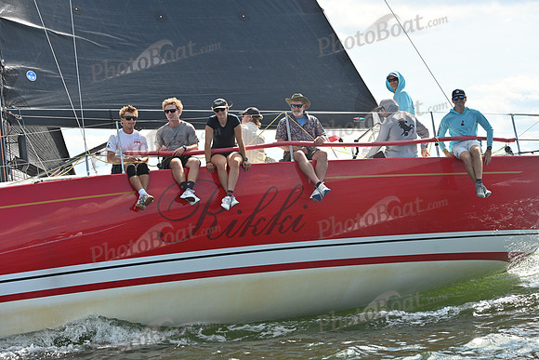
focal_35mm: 70
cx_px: 270
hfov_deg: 28.8
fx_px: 1048
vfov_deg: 19.5
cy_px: 180
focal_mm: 70
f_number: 7.1
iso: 250
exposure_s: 1/1000
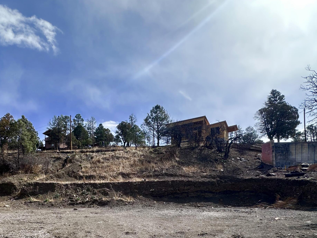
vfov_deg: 54.7
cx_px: 115
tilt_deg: +3.1
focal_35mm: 23
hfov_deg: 72.4
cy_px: 191
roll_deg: +0.0
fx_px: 211
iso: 50
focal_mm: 2.22
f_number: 2.2
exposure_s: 1/1595
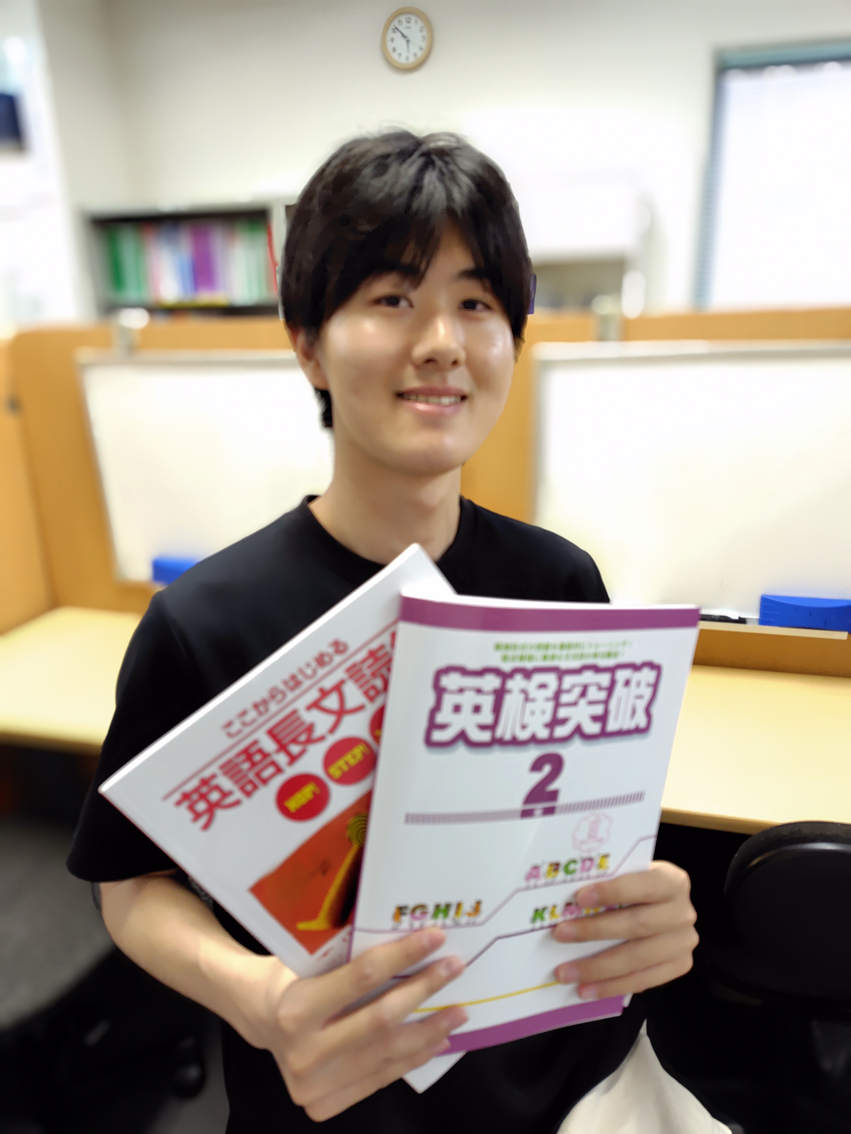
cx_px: 426
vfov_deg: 73.9
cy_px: 567
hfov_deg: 58.9
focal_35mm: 23
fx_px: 754
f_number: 1.9
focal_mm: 5.6
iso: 378
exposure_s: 1/60
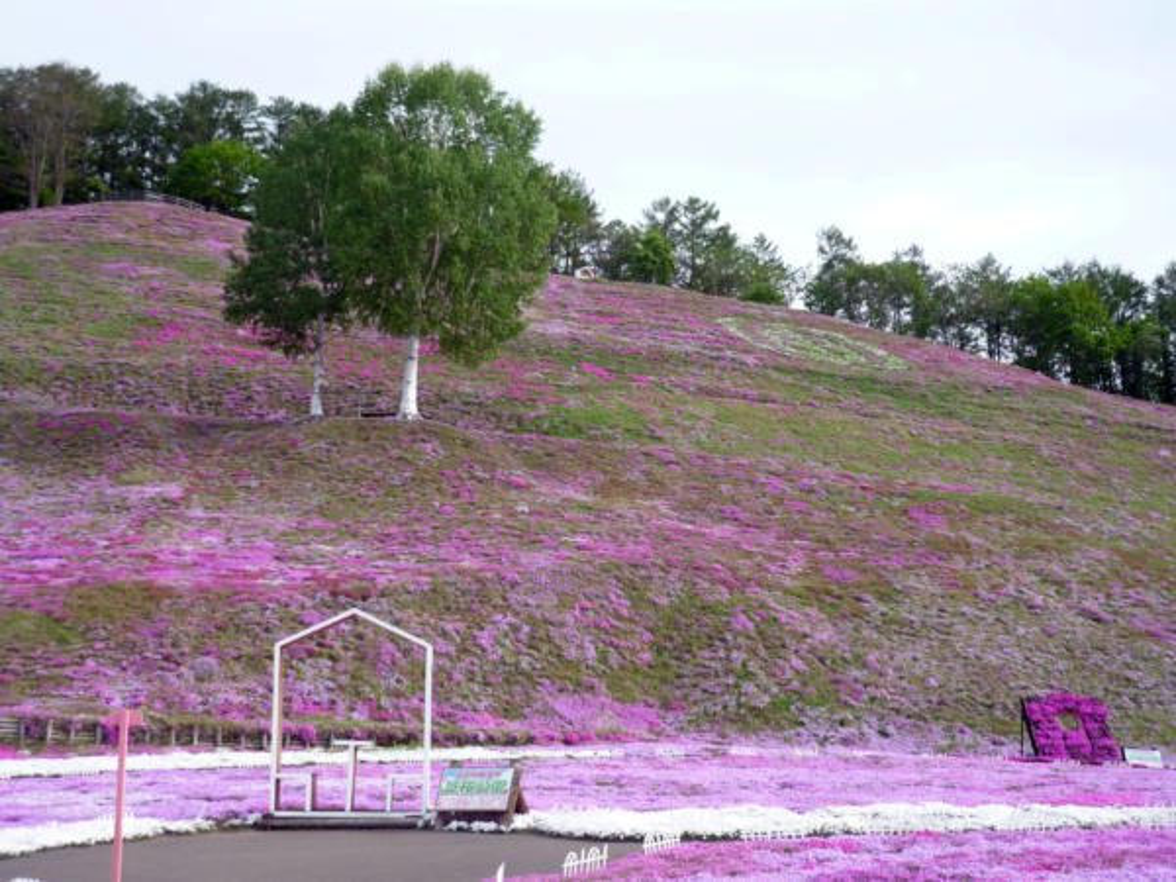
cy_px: 441
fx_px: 1495
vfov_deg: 32.9
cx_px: 588
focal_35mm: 44
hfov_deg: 42.9
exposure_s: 1/400
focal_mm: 7.2
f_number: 3
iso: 100
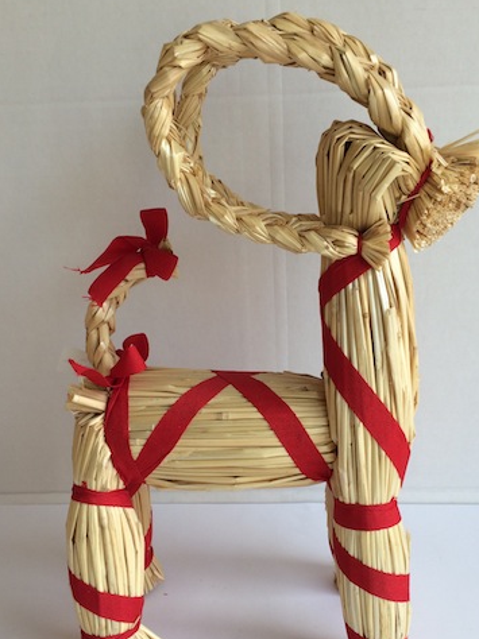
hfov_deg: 37.7
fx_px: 702
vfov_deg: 48.8
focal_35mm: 38
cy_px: 368
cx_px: 255
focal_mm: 4.12
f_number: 2.2
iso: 40
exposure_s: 1/120
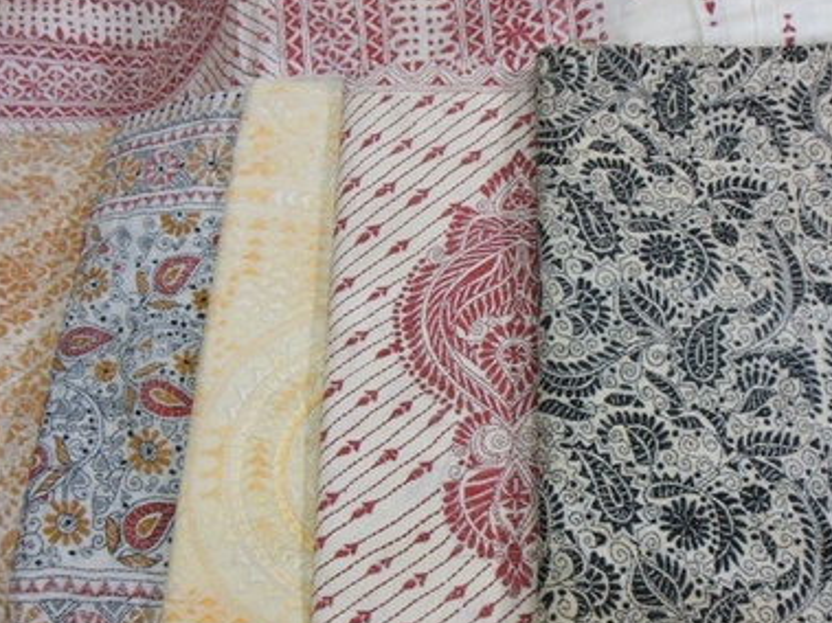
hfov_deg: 55.3
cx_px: 437
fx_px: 793
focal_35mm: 33
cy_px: 381
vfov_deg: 42.7
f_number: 3.2
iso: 320
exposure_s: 1/30
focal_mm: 4.5
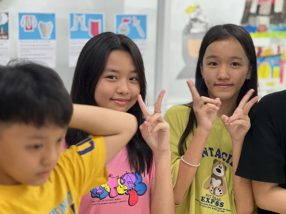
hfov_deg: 25.3
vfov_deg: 19.1
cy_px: 107
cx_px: 143
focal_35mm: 77
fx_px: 636
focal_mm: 9
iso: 400
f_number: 2.8
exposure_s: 1/25
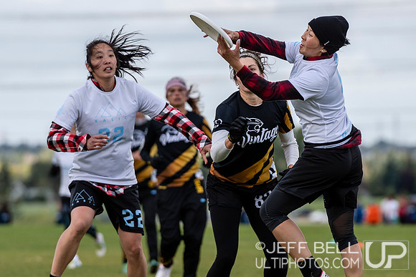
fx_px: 5235
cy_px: 128
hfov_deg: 4.5
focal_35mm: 453
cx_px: 291
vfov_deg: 3.0
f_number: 4
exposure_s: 1/1250
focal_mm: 200
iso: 180
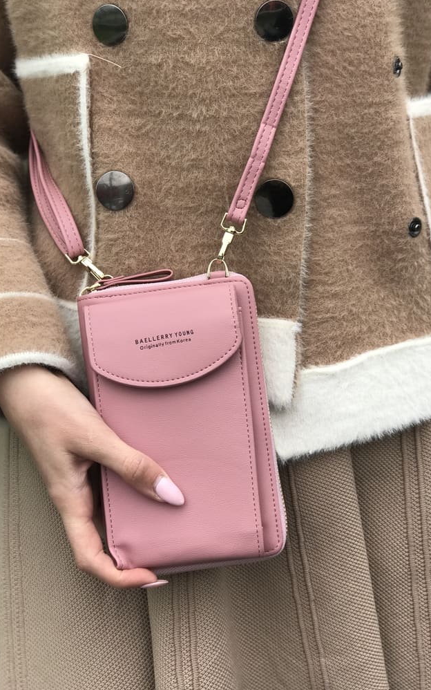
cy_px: 344
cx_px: 221
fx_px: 1146
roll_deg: +0.0
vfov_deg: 33.5
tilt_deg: -11.6
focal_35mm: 61
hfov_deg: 21.3
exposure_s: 1/242
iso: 20
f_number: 2.8
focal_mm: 6.6
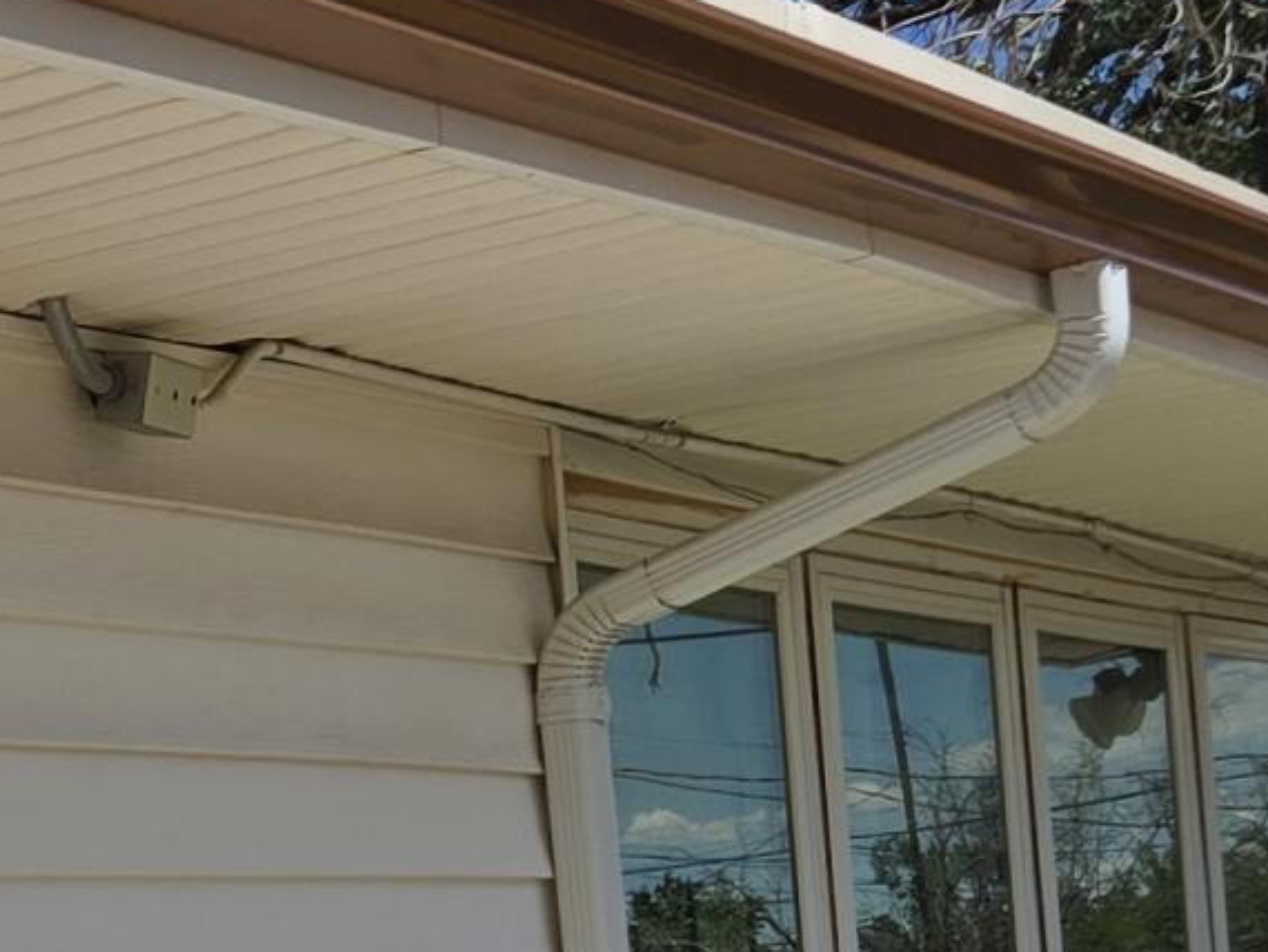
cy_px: 1332
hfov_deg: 15.0
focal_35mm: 121
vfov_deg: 11.8
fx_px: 4434
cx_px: -683
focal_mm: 5.4
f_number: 1.8
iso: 25
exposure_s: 1/3194
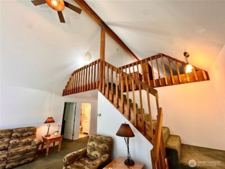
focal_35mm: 14
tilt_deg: +15.0
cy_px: 84
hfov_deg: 102.1
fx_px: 91
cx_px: 112
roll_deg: -0.2
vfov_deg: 85.7
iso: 200
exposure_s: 1/60
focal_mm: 2.22
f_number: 2.2
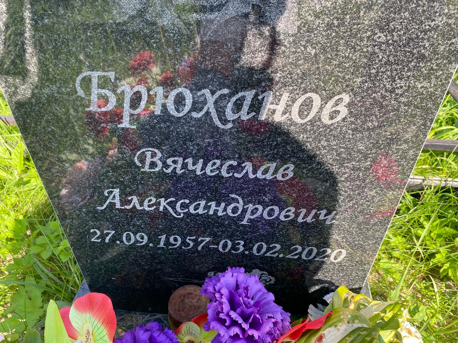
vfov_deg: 53.1
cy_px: 172
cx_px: 229
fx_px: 344
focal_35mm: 26
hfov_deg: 67.3
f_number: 1.8
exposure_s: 1/320
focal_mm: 4.25
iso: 32
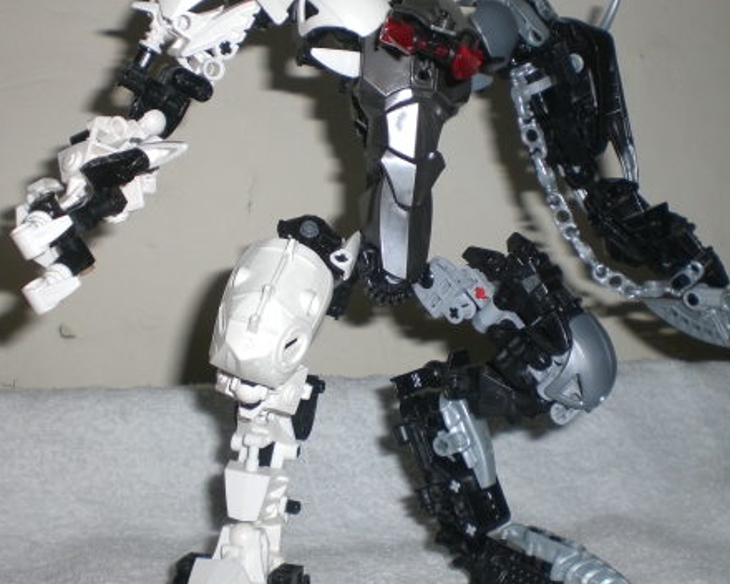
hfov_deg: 34.7
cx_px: 403
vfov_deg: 28.0
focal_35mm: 54
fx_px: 1167
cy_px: 227
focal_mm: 6.3
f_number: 3.1
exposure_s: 1/60
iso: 50
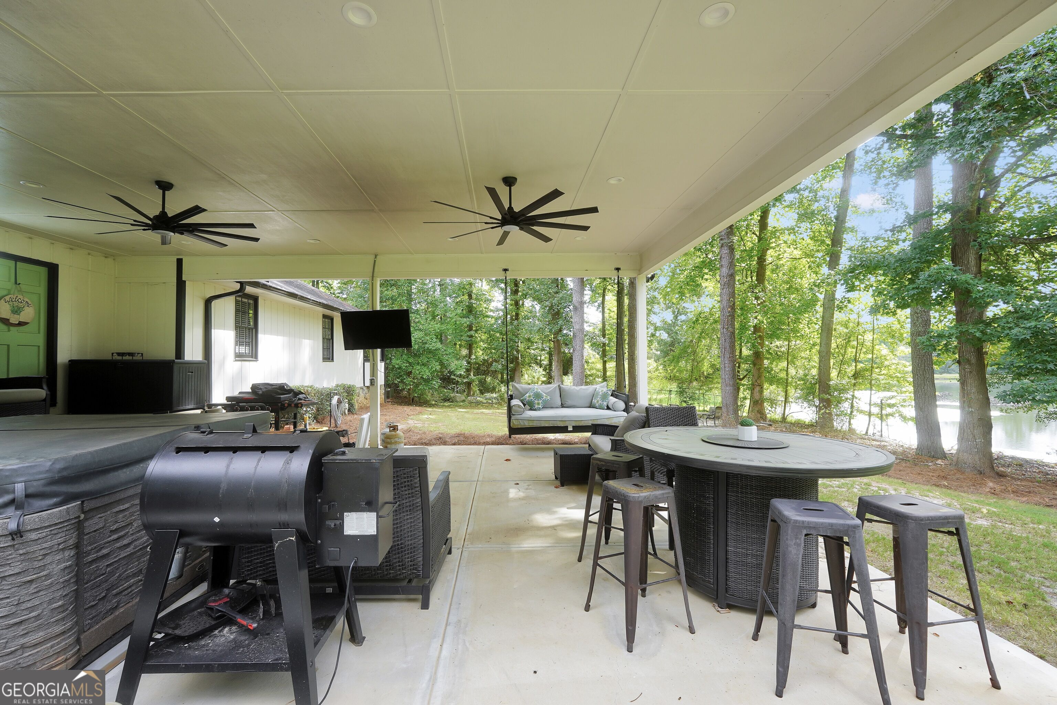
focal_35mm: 15
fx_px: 440
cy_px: 352
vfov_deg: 77.3
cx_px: 528
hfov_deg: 100.4
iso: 100
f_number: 4
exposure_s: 1/60
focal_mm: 10
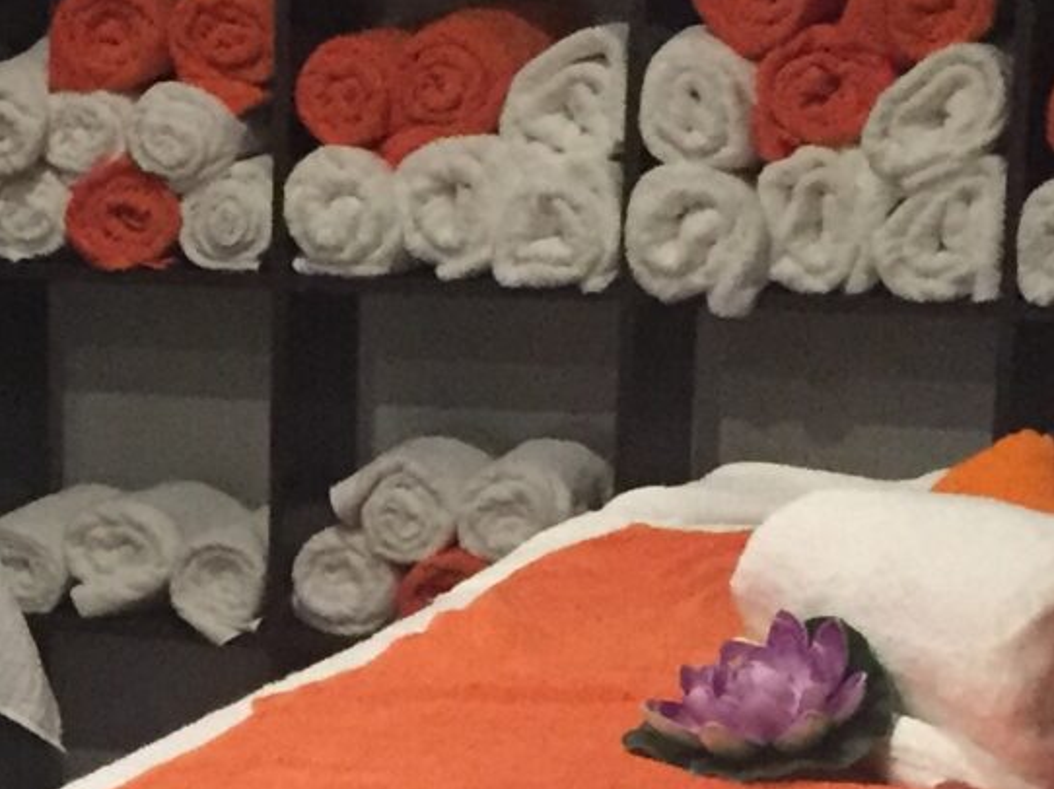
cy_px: 851
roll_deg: +1.1
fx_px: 4170
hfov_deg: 14.0
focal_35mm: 137
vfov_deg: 10.7
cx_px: -220
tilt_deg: -14.5
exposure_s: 1/17
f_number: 2.2
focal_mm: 4.15
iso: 320
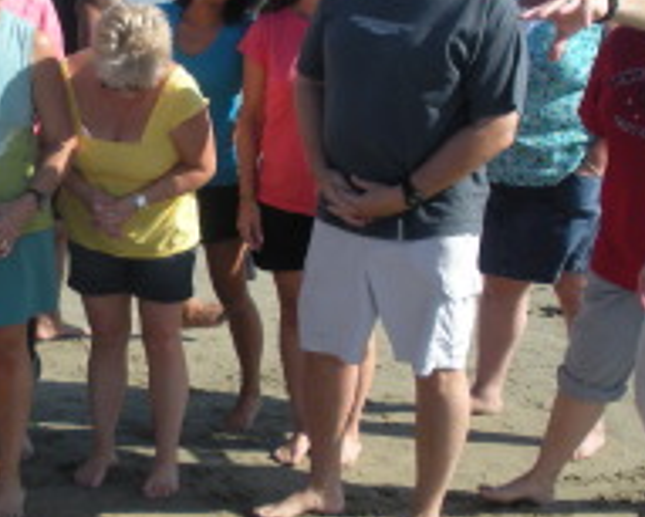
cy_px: 199
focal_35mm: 84
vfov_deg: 18.3
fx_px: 1604
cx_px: 115
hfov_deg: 22.4
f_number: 3.5
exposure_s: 1/580
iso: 64
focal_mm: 6.3
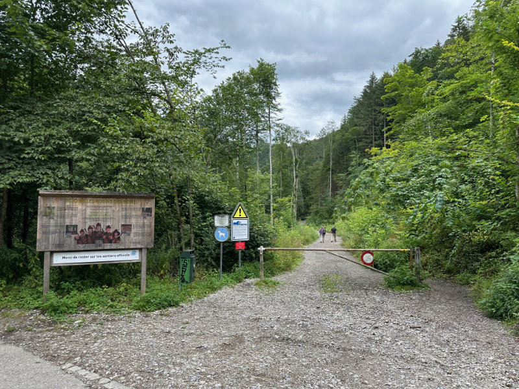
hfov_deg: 71.6
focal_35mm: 24
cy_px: 194
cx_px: 260
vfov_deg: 56.8
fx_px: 360
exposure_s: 1/1119
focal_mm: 6.9
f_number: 1.8
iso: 80
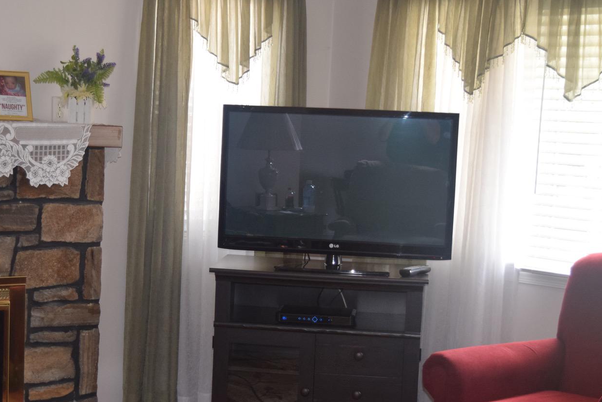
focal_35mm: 84
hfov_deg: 24.1
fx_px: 1405
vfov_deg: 16.3
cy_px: 244
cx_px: 195
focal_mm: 34
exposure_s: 1/80
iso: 800
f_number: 4.5
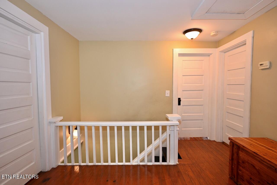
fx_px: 139
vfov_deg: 67.4
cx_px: 138
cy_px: 92
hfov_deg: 90.0
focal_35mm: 18
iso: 360
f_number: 4
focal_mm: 12.5
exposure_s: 1/60
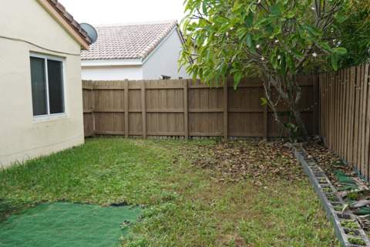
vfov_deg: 38.9
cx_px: 185
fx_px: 349
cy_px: 124
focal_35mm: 34
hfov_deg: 55.8
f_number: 14
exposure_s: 1/40
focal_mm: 34
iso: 250
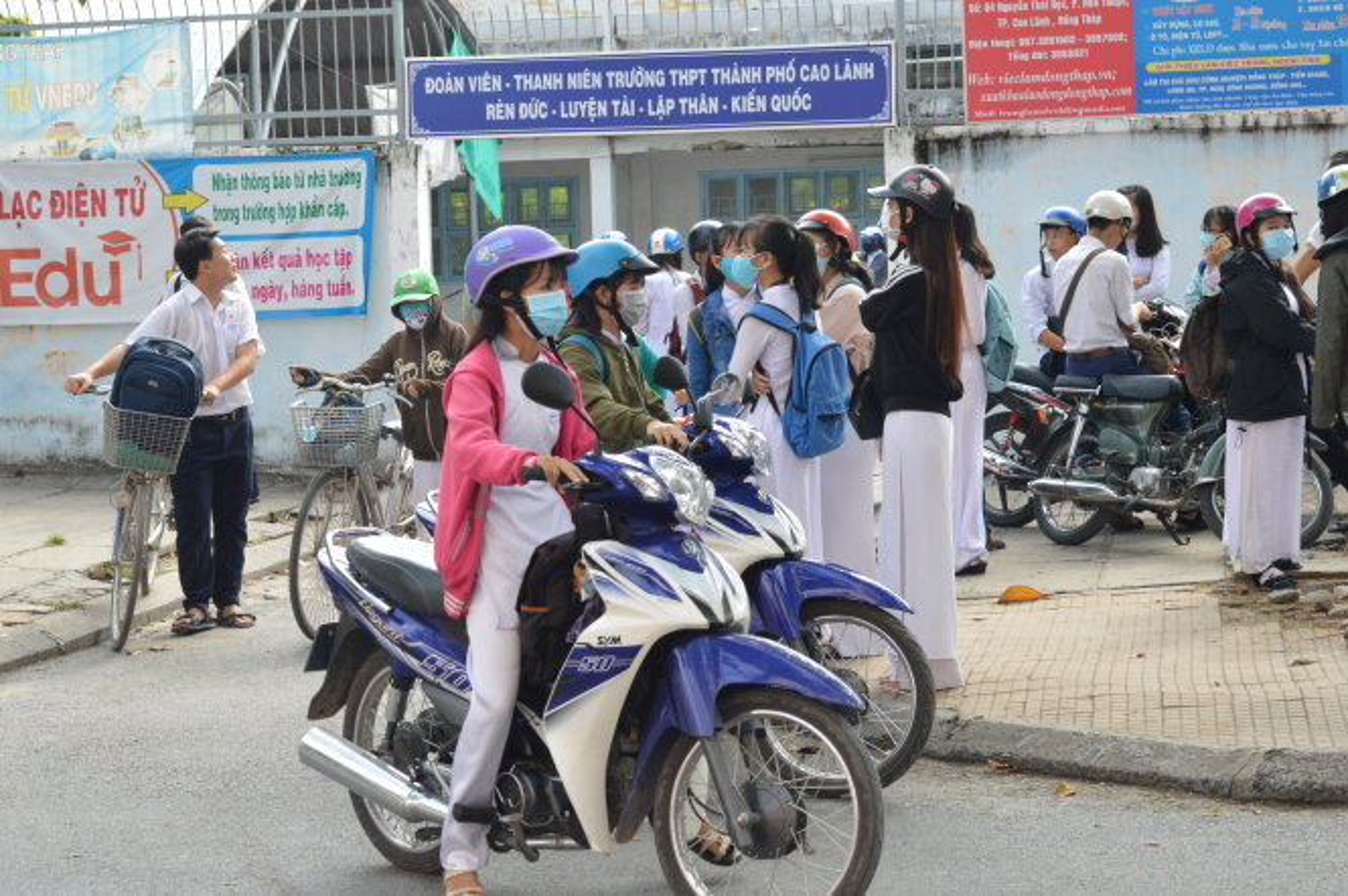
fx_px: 2806
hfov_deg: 27.0
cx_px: 674
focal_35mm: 75
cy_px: 448
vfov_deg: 18.1
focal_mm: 50
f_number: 10
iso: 1600
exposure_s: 1/400
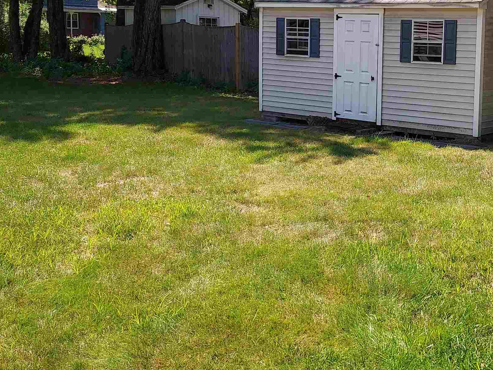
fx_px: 655
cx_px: 422
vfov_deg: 31.1
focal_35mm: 46
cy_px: 106
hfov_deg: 39.0
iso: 40
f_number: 1.8
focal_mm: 4.6
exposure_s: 1/566
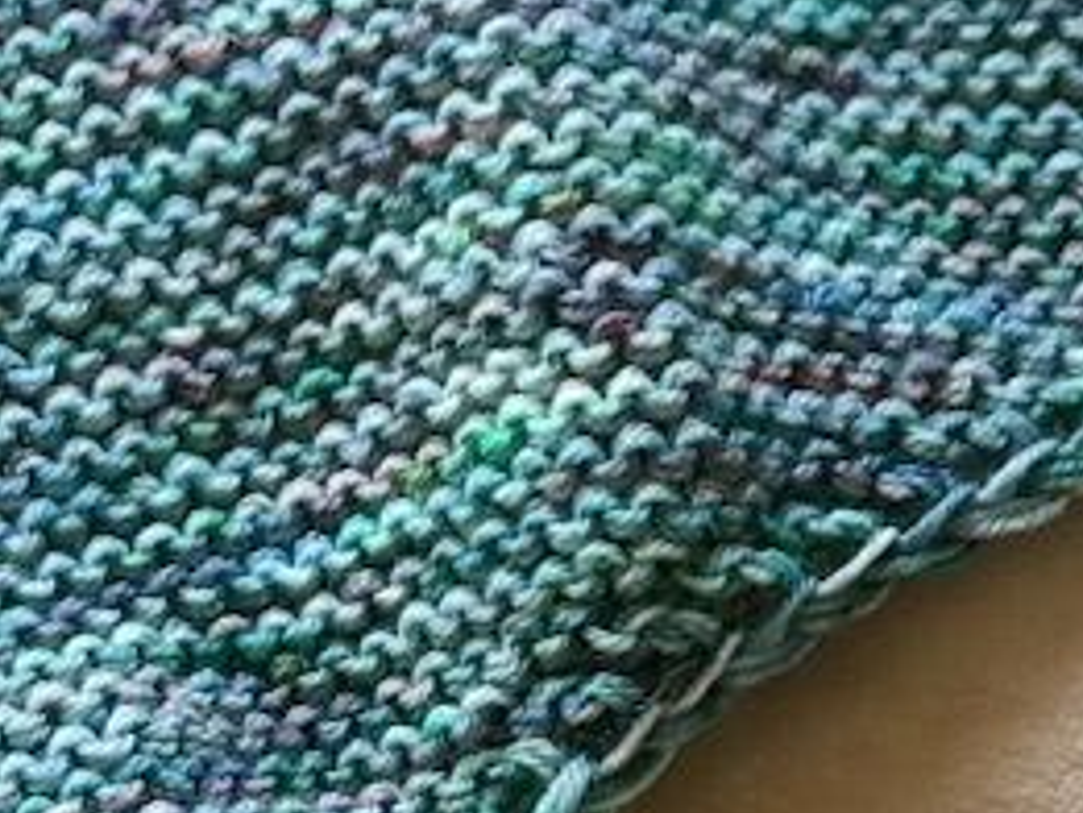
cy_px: 1302
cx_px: 423
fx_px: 5759
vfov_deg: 7.9
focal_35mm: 184
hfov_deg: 10.7
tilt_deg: -74.7
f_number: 1.78
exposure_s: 1/120
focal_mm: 6.76
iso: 80
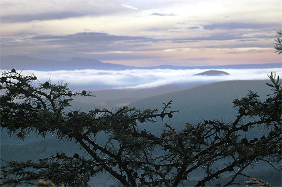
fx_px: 822
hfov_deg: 19.5
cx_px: 141
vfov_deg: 13.0
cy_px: 94
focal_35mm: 105
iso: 800
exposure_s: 1/2000
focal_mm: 70
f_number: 9.5
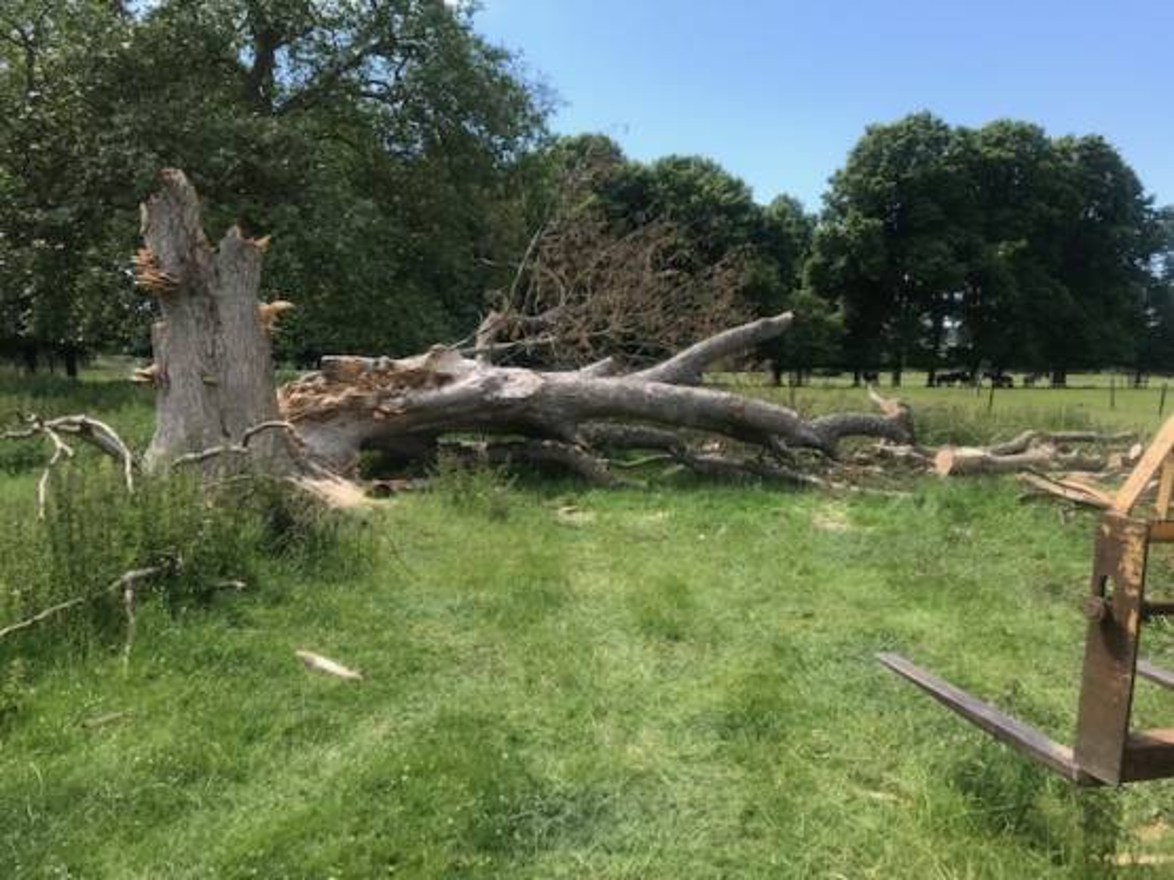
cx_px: 587
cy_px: 440
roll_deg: -1.5
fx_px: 949
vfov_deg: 49.7
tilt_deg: -4.6
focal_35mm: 28
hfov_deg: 63.5
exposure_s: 1/1198
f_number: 1.8
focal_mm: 3.99
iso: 20
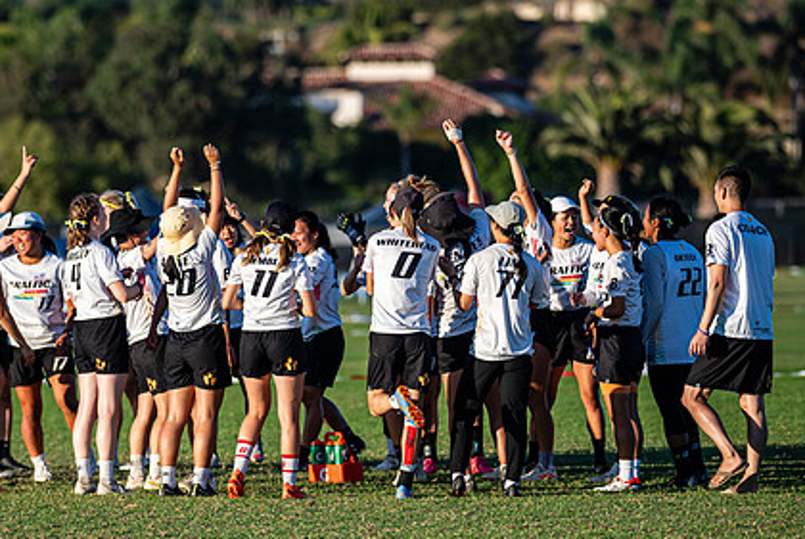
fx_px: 6939
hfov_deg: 6.6
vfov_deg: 4.4
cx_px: 349
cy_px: 276
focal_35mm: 310
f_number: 3.2
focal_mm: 210
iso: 125
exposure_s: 1/1250
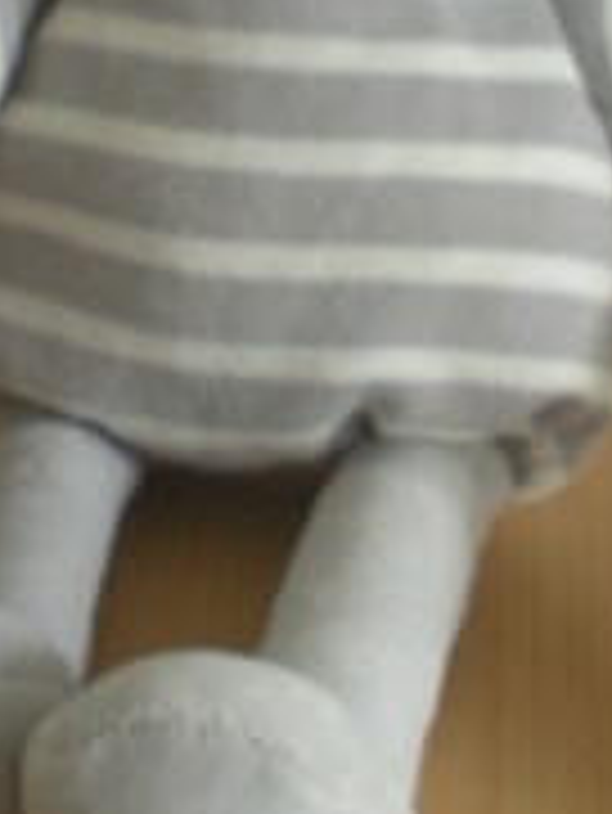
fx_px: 2566
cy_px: 216
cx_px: 256
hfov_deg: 13.6
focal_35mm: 109
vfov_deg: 17.9
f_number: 3.1
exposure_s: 1/10.3
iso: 200
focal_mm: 6.3
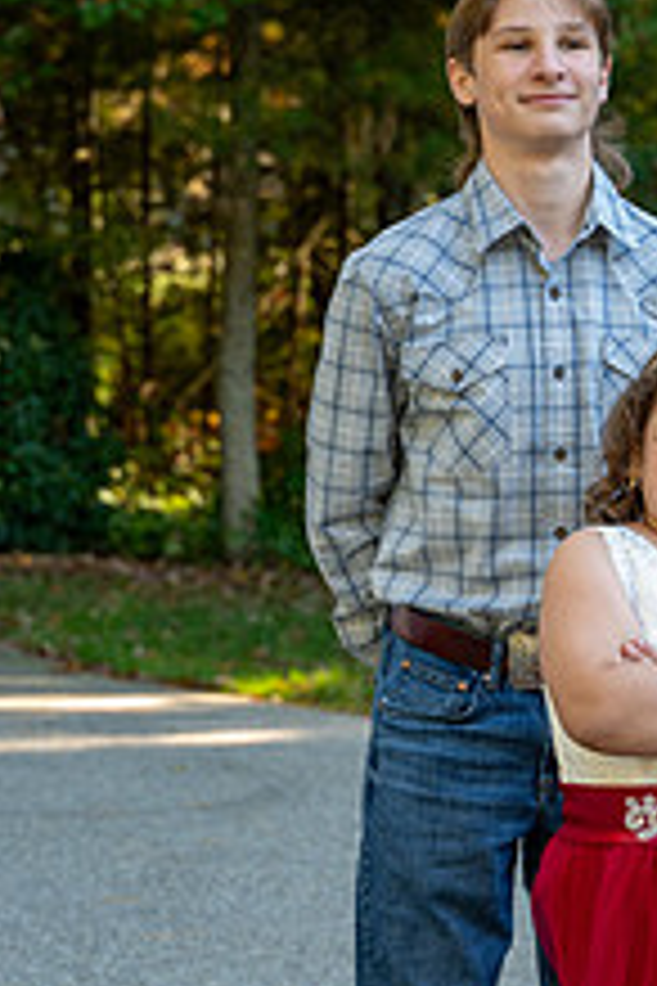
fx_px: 4215
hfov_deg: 8.9
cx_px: 596
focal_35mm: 154
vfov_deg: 13.3
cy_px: 590
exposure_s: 1/200
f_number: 4.5
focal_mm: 75
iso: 800
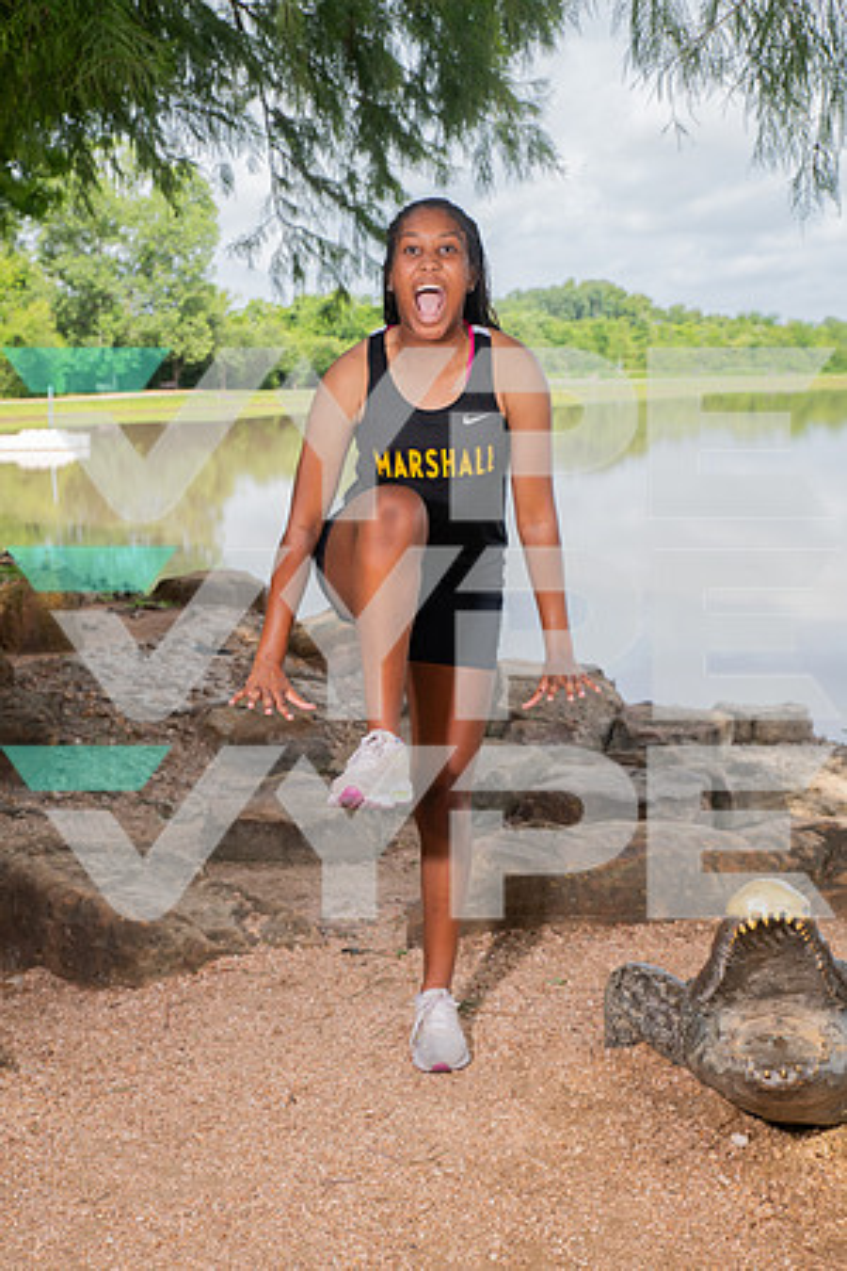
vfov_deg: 41.1
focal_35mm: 48
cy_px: 636
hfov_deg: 28.1
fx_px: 1694
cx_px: 424
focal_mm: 48
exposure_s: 1/320
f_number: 7.1
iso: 320
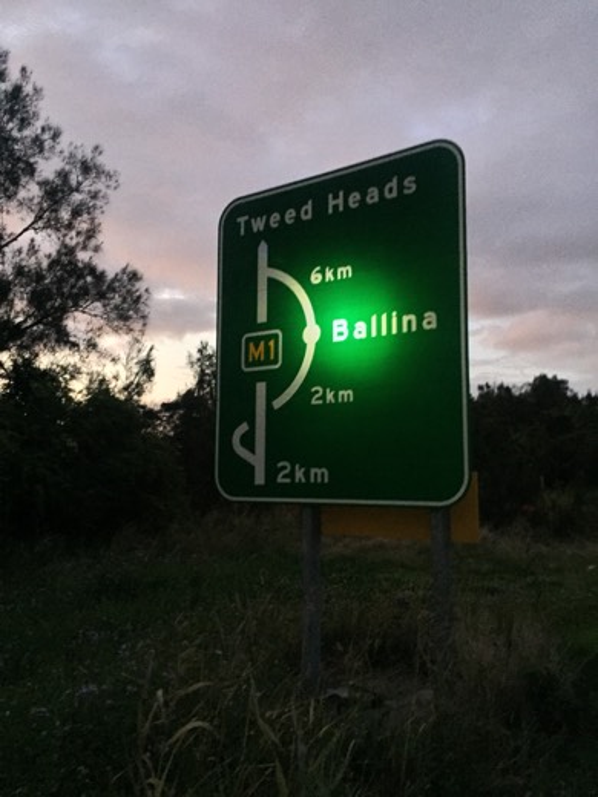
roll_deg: -0.9
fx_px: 668
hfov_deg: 48.2
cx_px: 299
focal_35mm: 29
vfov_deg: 61.7
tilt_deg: +6.7
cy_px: 398
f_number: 2.2
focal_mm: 4.15
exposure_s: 1/15
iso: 800
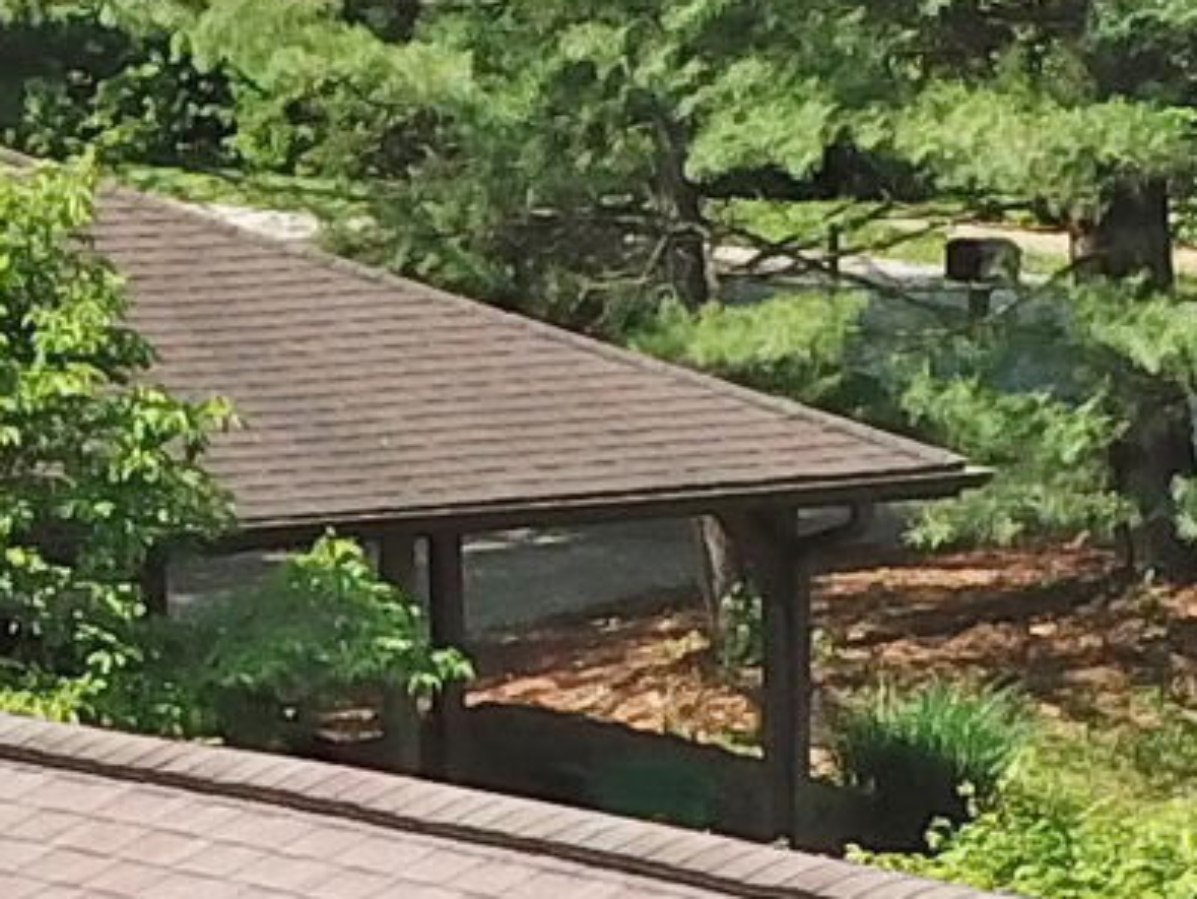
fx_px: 7022
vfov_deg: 6.5
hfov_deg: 9.7
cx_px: 871
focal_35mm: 203
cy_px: 2883
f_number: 2.2
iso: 200
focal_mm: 4.73
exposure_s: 1/100
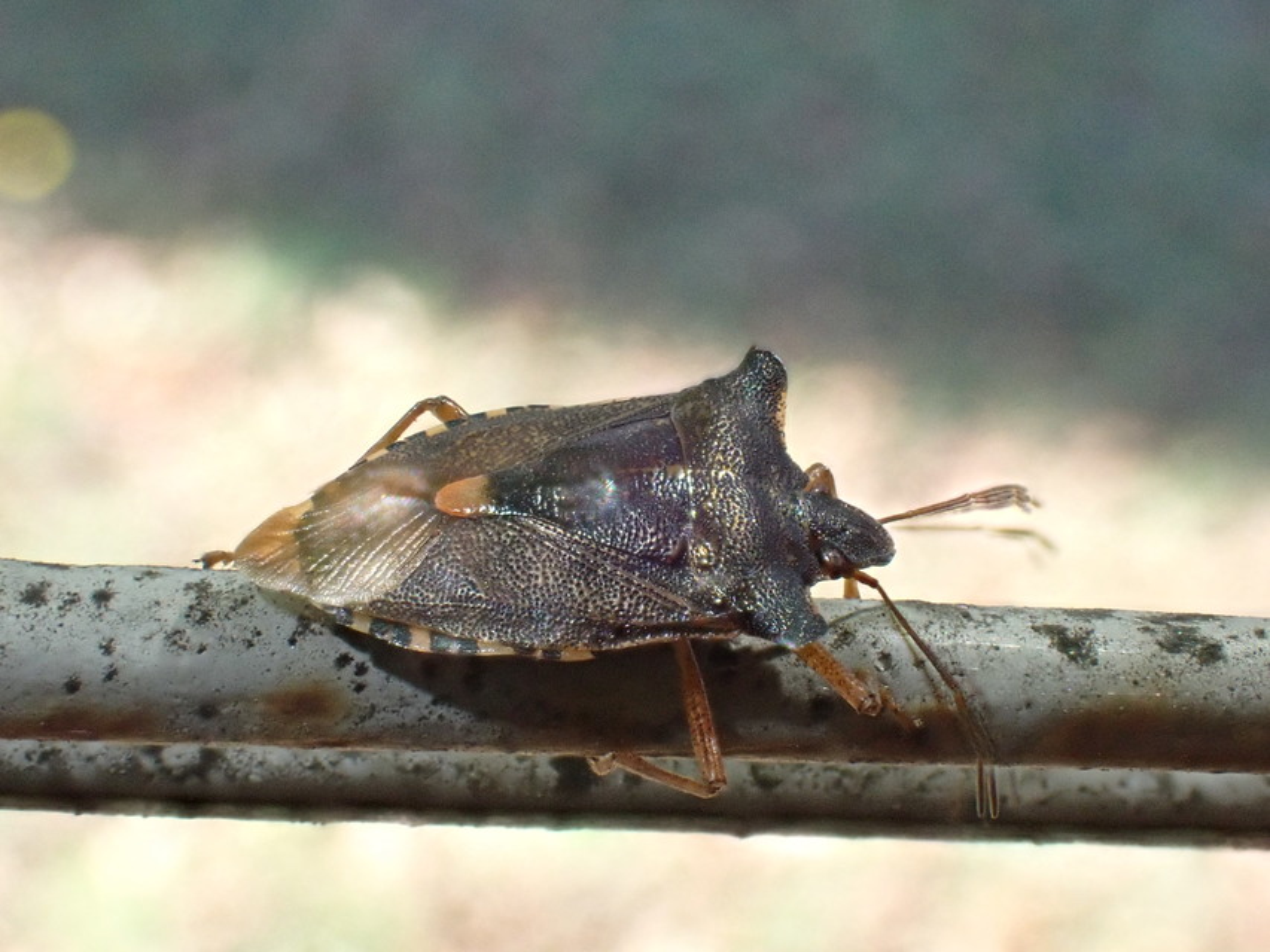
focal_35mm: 67
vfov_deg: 21.9
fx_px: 2458
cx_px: 635
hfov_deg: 29.0
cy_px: 476
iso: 800
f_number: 5
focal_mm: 11.88
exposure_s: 1/250
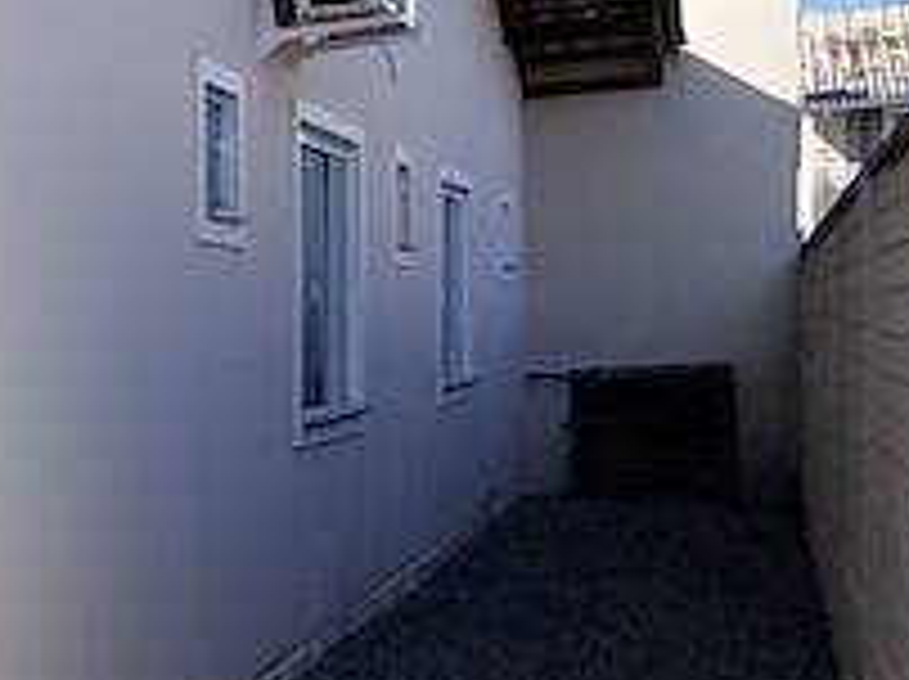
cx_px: -1112
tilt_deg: -0.9
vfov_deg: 20.6
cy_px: 423
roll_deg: +1.9
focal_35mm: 71
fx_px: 1862
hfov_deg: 16.5
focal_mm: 2.22
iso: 50
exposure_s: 1/3663
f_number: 2.2
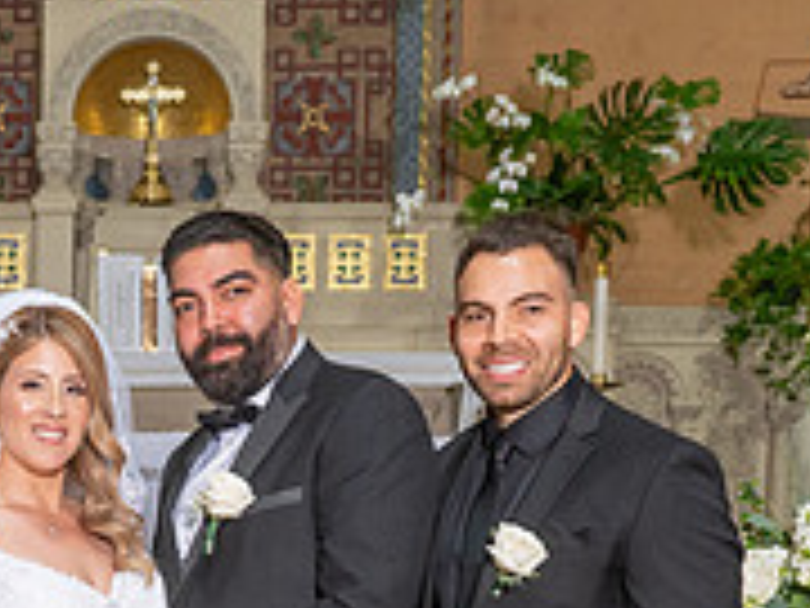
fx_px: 2293
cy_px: 707
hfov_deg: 19.3
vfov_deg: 14.7
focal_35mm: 98
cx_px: -59
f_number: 4
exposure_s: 1/200
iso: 800
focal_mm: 24
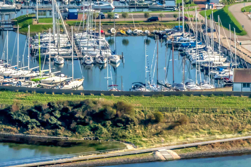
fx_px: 1862
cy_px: 21
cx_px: 132
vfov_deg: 5.1
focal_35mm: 267
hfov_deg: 7.7
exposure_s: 1/2000
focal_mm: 70
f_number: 8
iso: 800
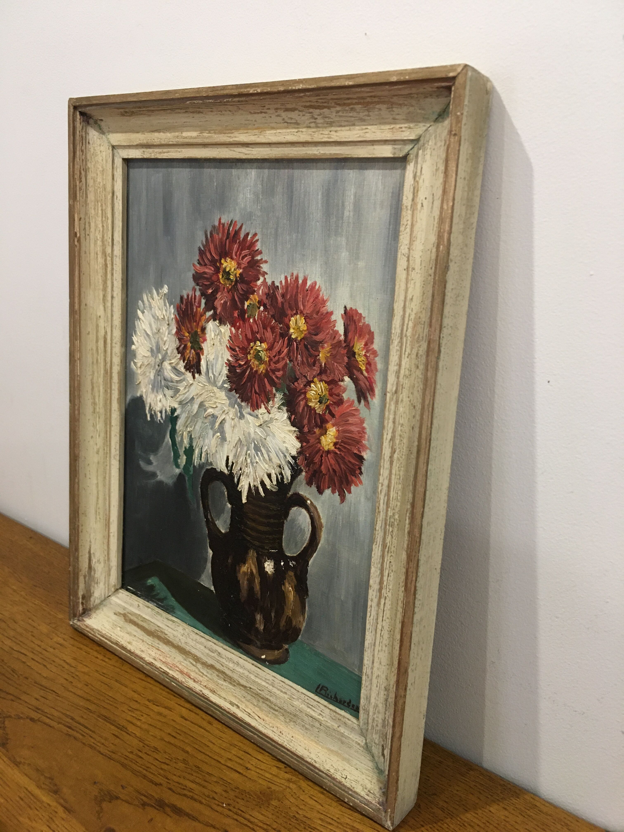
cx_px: 312
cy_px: 416
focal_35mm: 29
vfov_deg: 61.7
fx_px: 697
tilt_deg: -19.1
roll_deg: -0.1
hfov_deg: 48.2
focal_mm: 4.15
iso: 160
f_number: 2.2
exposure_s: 1/33
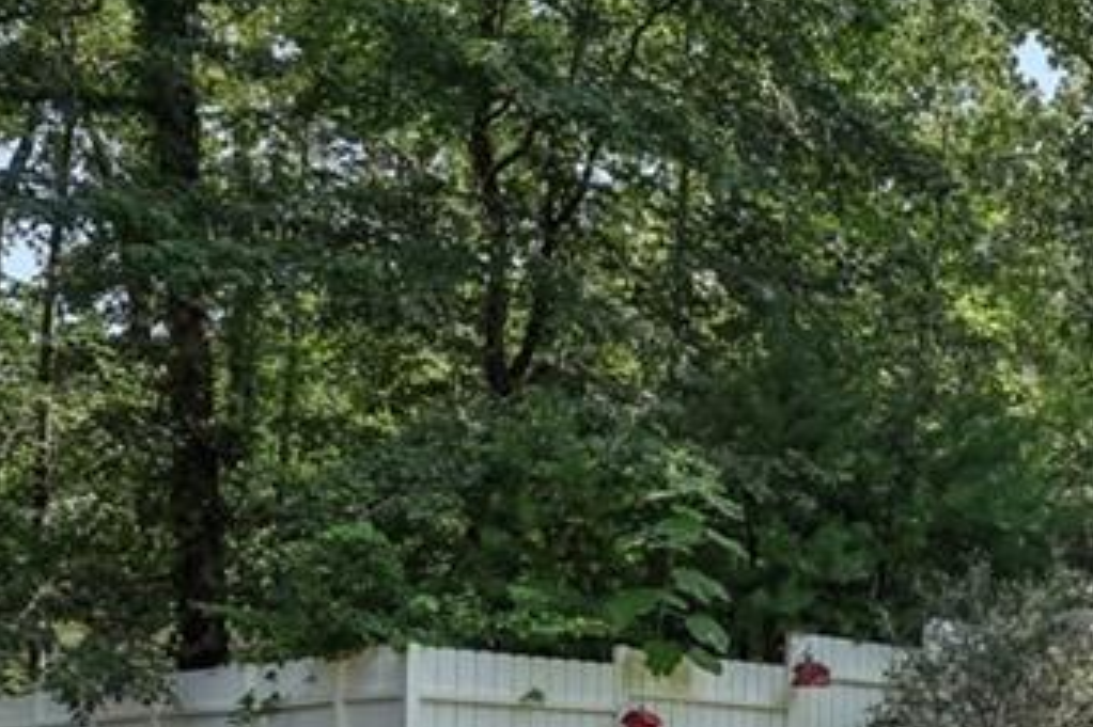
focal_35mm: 48
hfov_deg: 37.5
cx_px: 1045
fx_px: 1457
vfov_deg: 25.8
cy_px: 818
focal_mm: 16
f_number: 8
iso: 800
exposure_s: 1/800
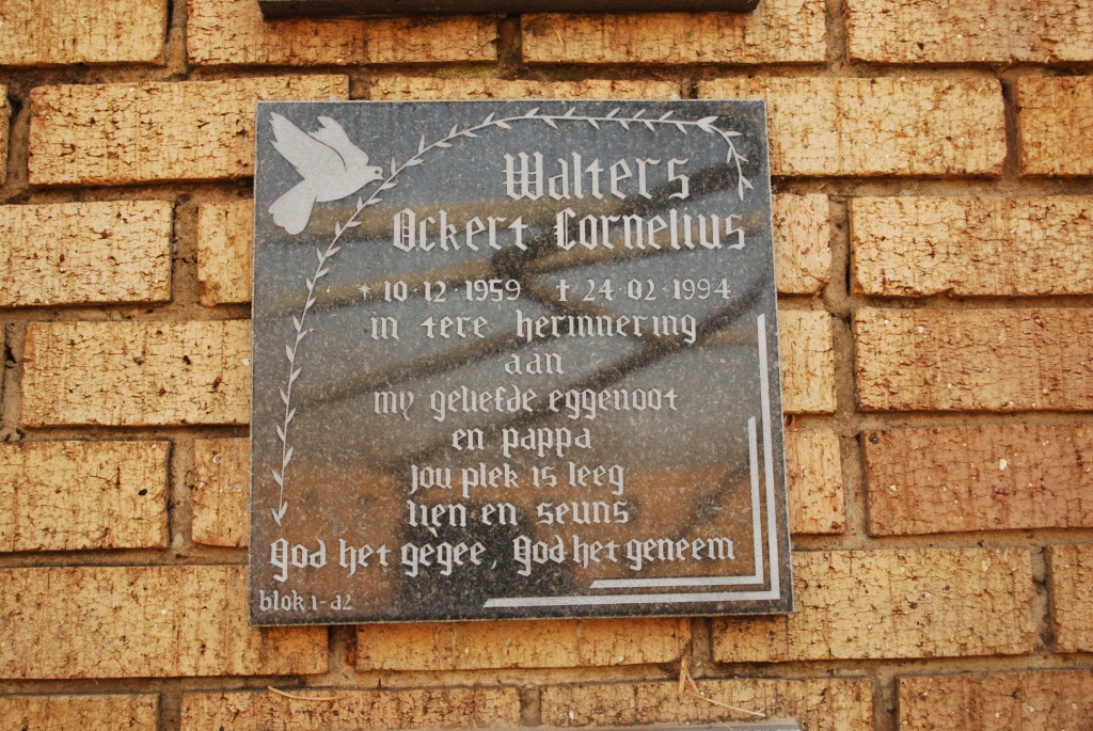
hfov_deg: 46.4
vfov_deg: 32.0
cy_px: 366
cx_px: 546
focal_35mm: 42
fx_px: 1276
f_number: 5.6
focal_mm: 28
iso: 200
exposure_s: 1/125
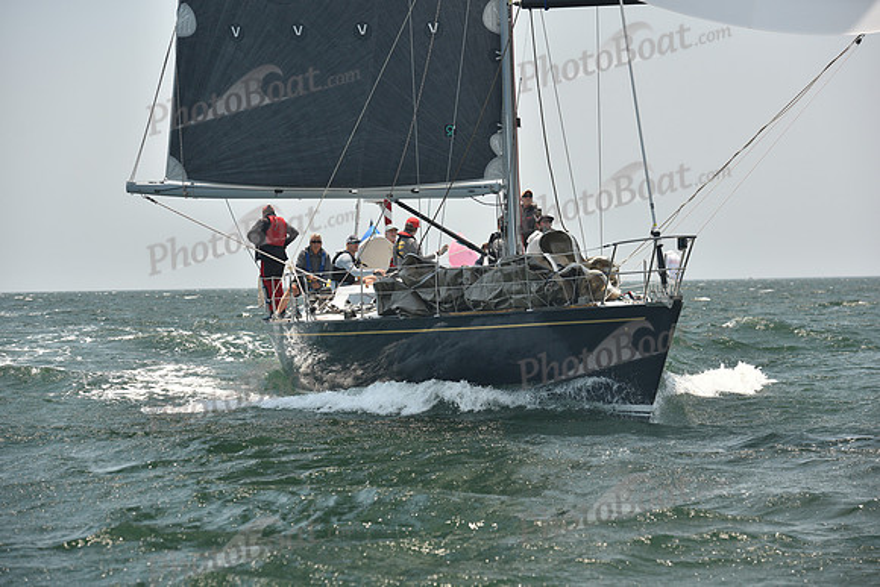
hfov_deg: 16.8
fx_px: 2983
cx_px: 440
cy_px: 294
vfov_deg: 11.2
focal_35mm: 122
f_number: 5.6
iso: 250
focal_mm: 122
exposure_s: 1/640
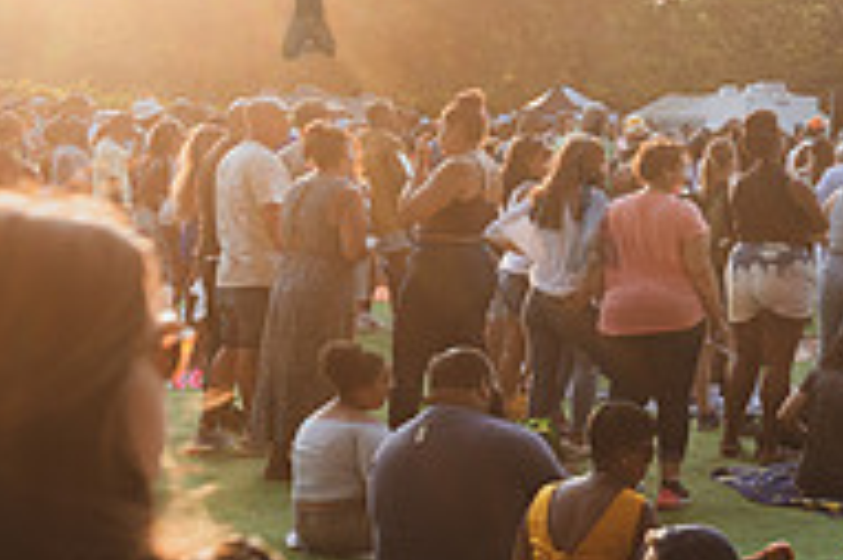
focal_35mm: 82
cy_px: -20
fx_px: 1918
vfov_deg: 16.2
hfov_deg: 21.8
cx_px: 1161
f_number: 4
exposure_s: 1/1000
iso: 500
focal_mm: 27
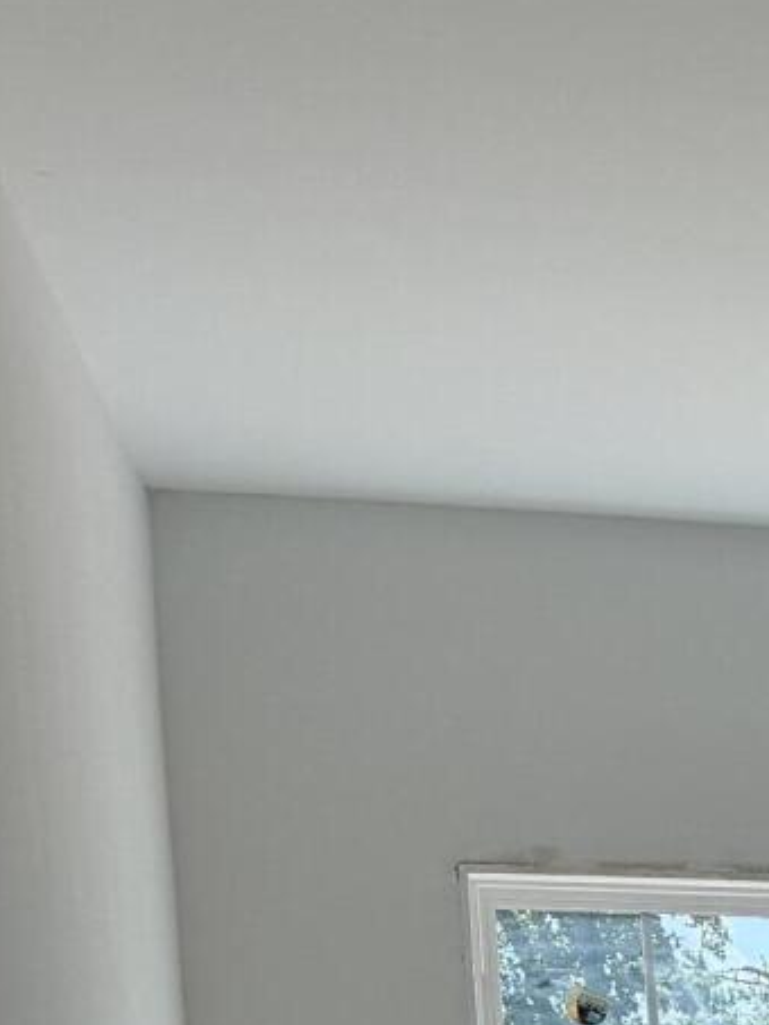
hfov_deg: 12.0
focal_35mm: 106
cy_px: 1688
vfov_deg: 16.3
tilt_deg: -5.2
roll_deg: +1.1
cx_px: 1669
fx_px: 3138
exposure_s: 1/671
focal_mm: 6.76
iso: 80
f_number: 1.78
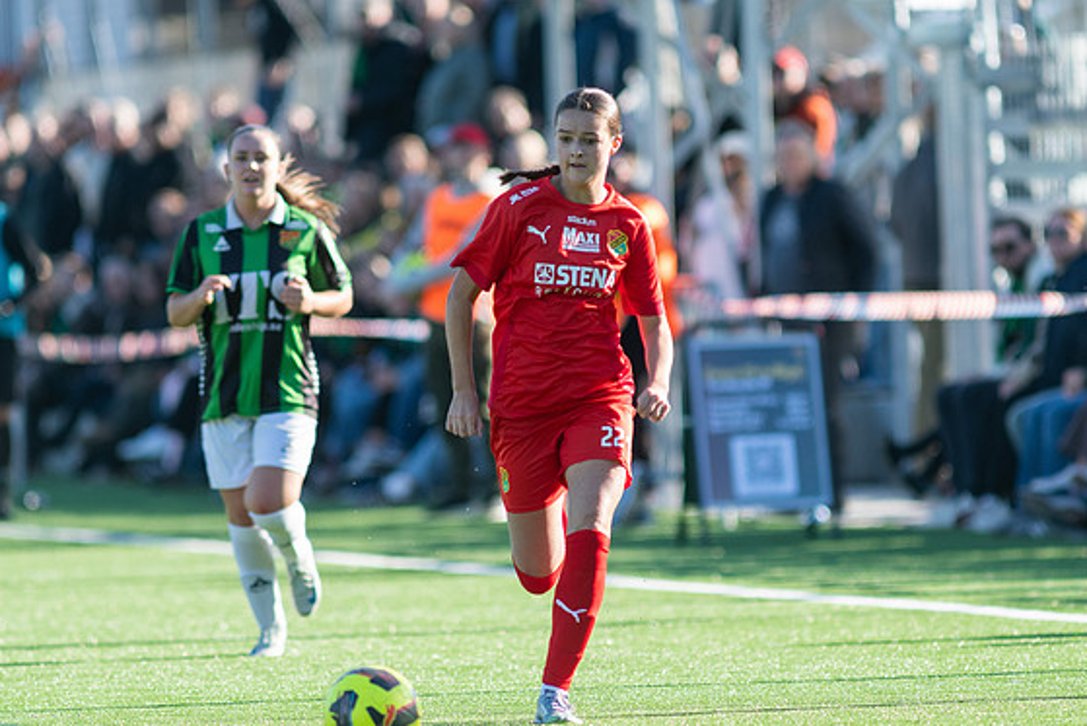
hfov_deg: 4.4
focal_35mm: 467
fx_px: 14104
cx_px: 556
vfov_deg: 2.9
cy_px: 371
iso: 360
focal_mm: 300
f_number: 3.2
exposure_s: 1/2000
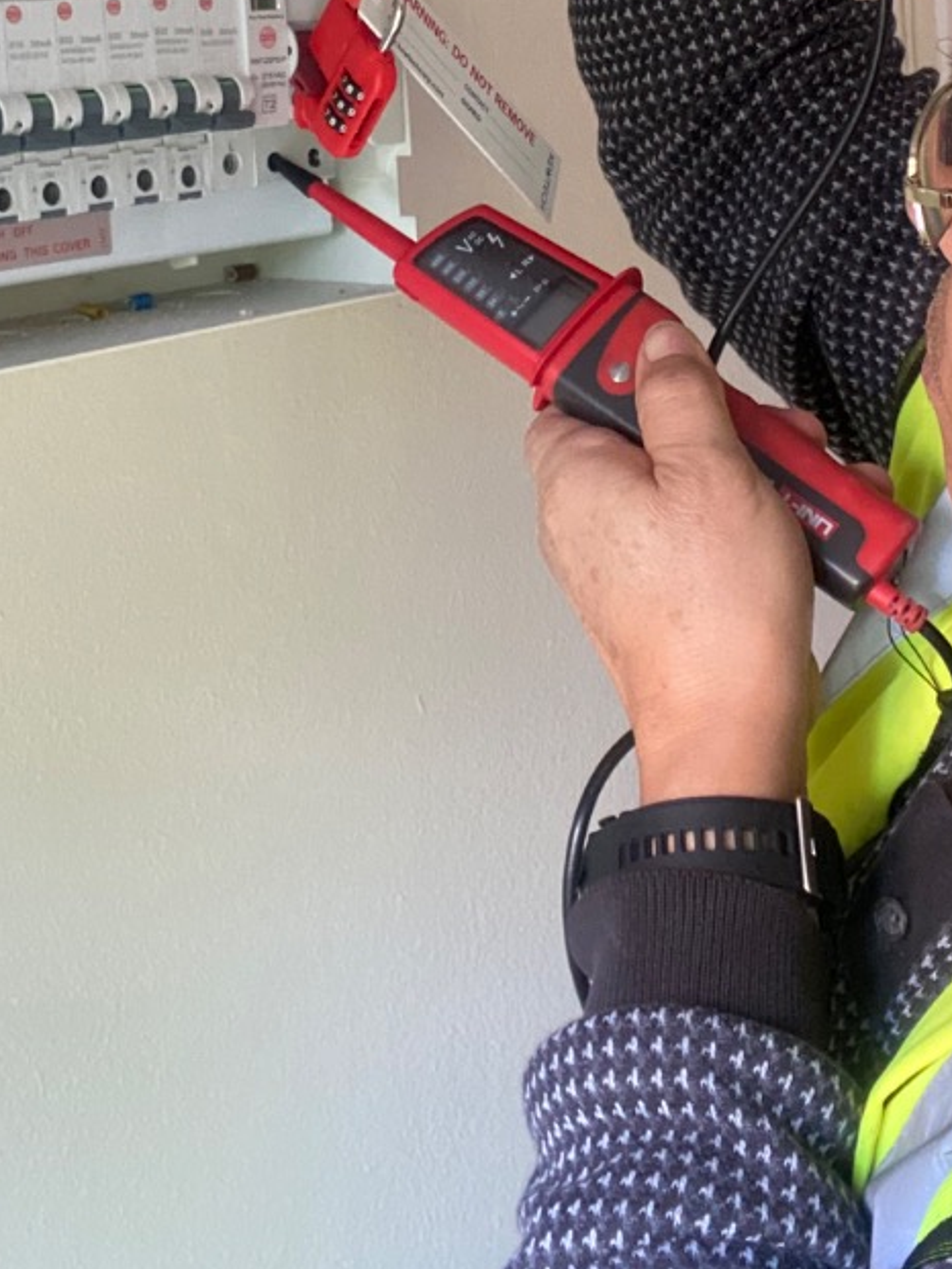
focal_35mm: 58
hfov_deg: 25.2
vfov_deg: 31.4
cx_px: 521
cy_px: 84
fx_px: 2126
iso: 500
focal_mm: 2.71
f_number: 2.2
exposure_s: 1/30
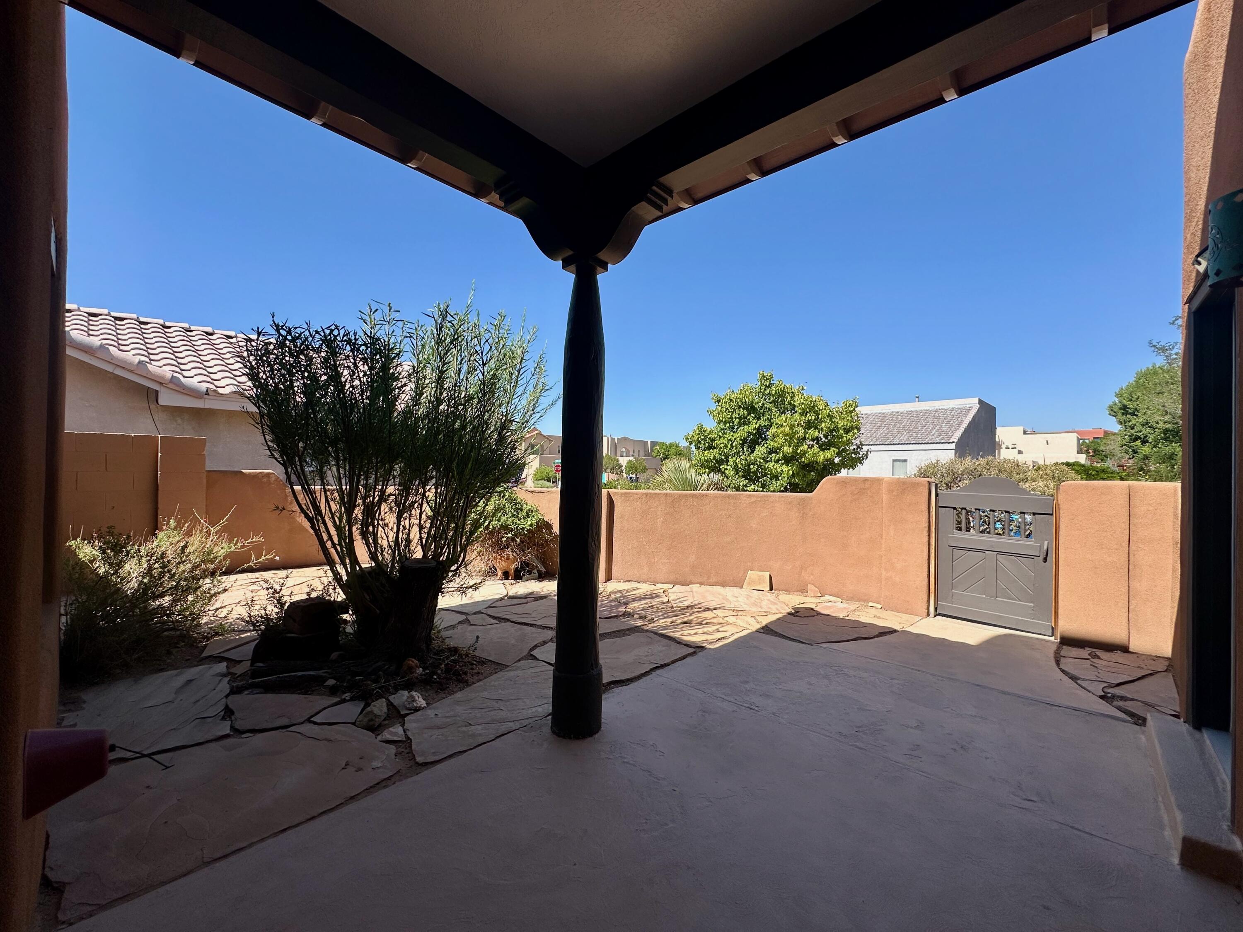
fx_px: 503
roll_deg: -1.0
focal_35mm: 14
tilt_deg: +0.7
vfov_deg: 85.7
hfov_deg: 102.1
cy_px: 466
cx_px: 622
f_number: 2.2
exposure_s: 1/1595
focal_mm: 2.22
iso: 50
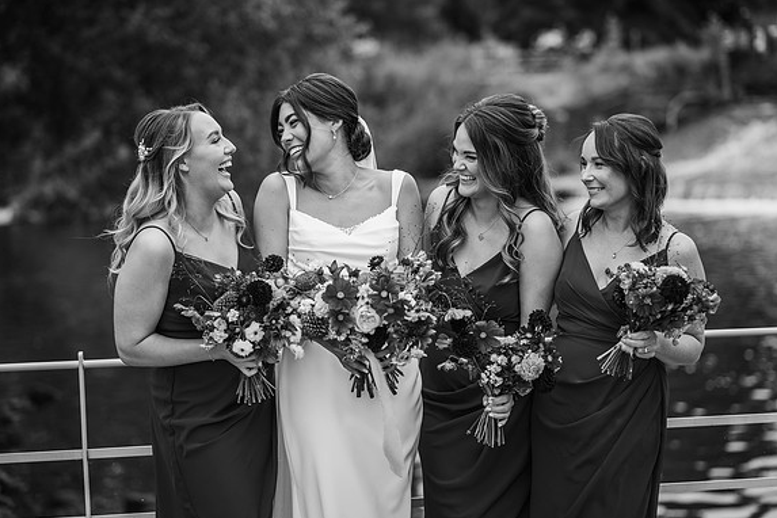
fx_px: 1856
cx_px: 385
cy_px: 258
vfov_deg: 15.9
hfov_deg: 23.6
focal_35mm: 86
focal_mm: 85
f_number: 2.2
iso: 100
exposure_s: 1/800
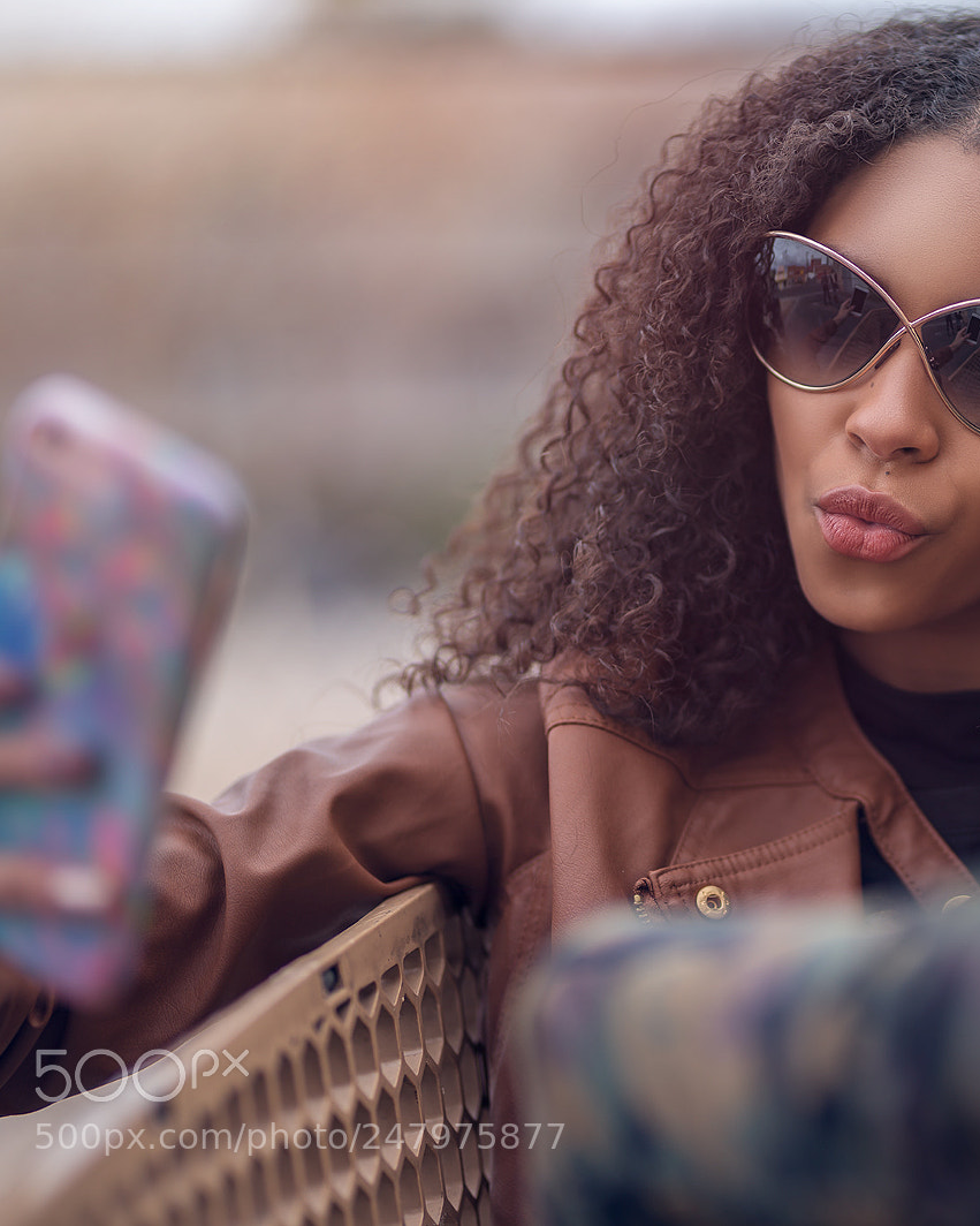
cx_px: 884
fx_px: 4351
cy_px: 612
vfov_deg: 16.0
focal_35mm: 120
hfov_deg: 12.7
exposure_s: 1/800
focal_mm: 85
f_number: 1.4
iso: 100
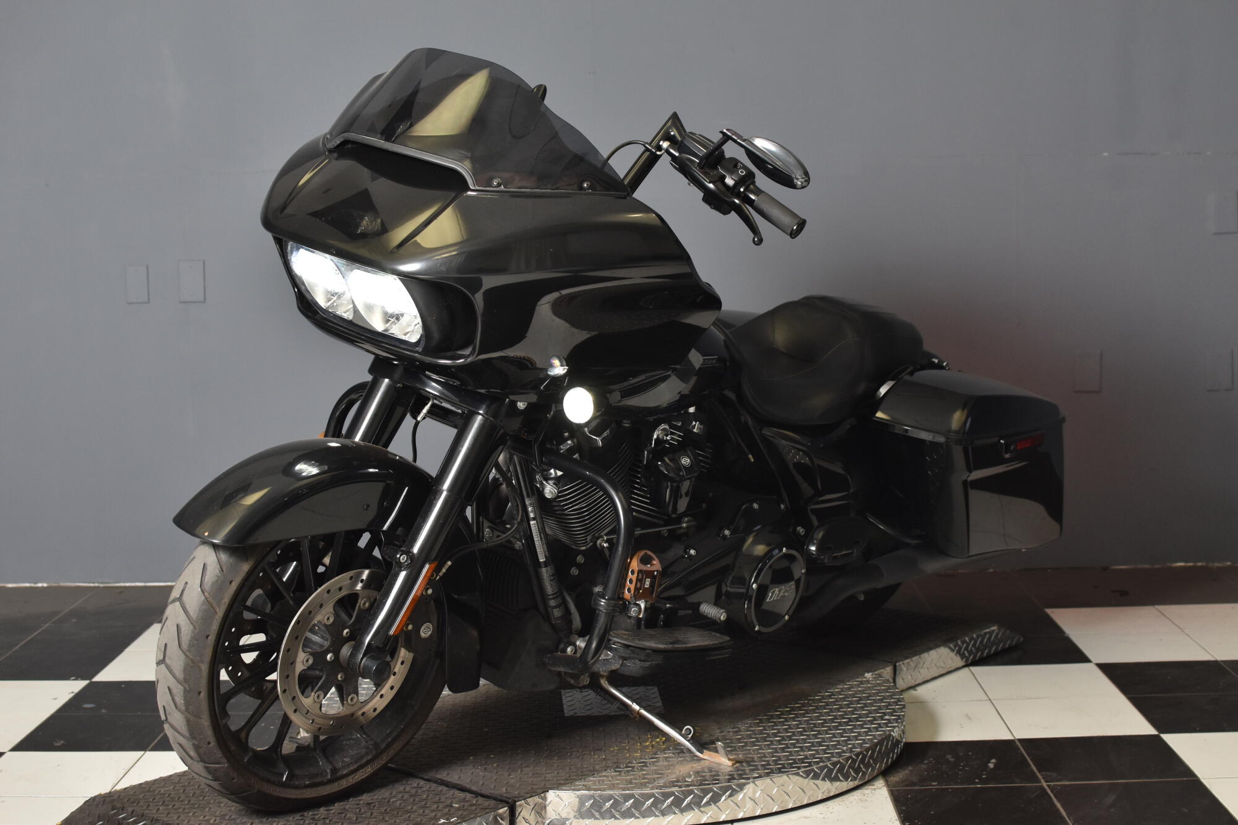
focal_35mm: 52
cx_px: 619
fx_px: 1805
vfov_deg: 25.7
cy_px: 412
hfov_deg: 37.9
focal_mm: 35
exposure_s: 1/160
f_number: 4.5
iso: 800
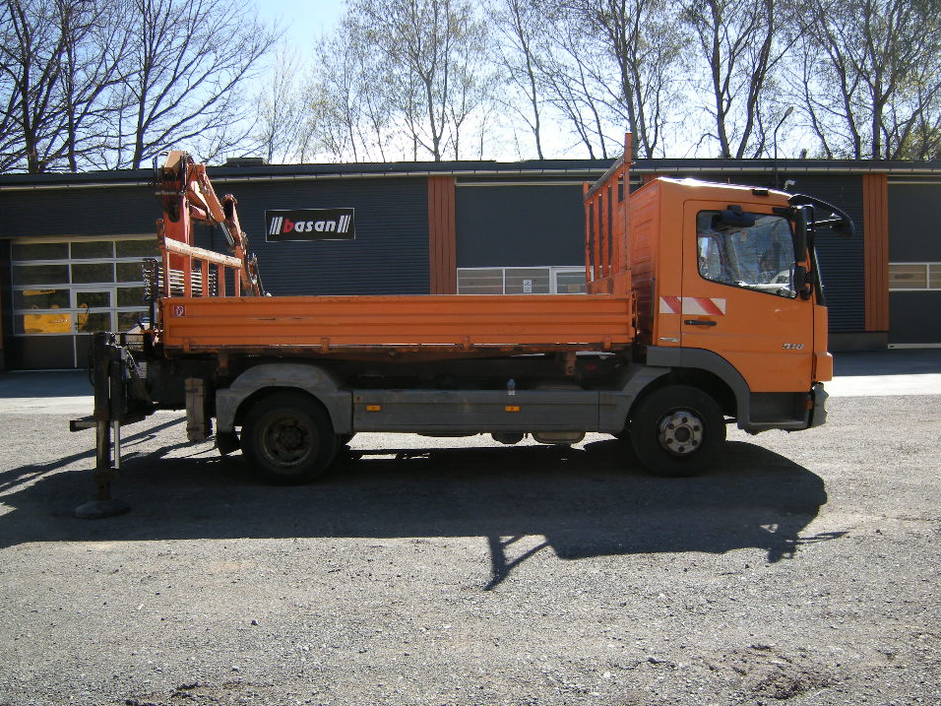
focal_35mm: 30
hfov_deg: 60.0
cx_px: 459
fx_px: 816
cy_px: 366
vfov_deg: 46.8
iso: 64
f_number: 2.8
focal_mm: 4.7
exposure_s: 1/414
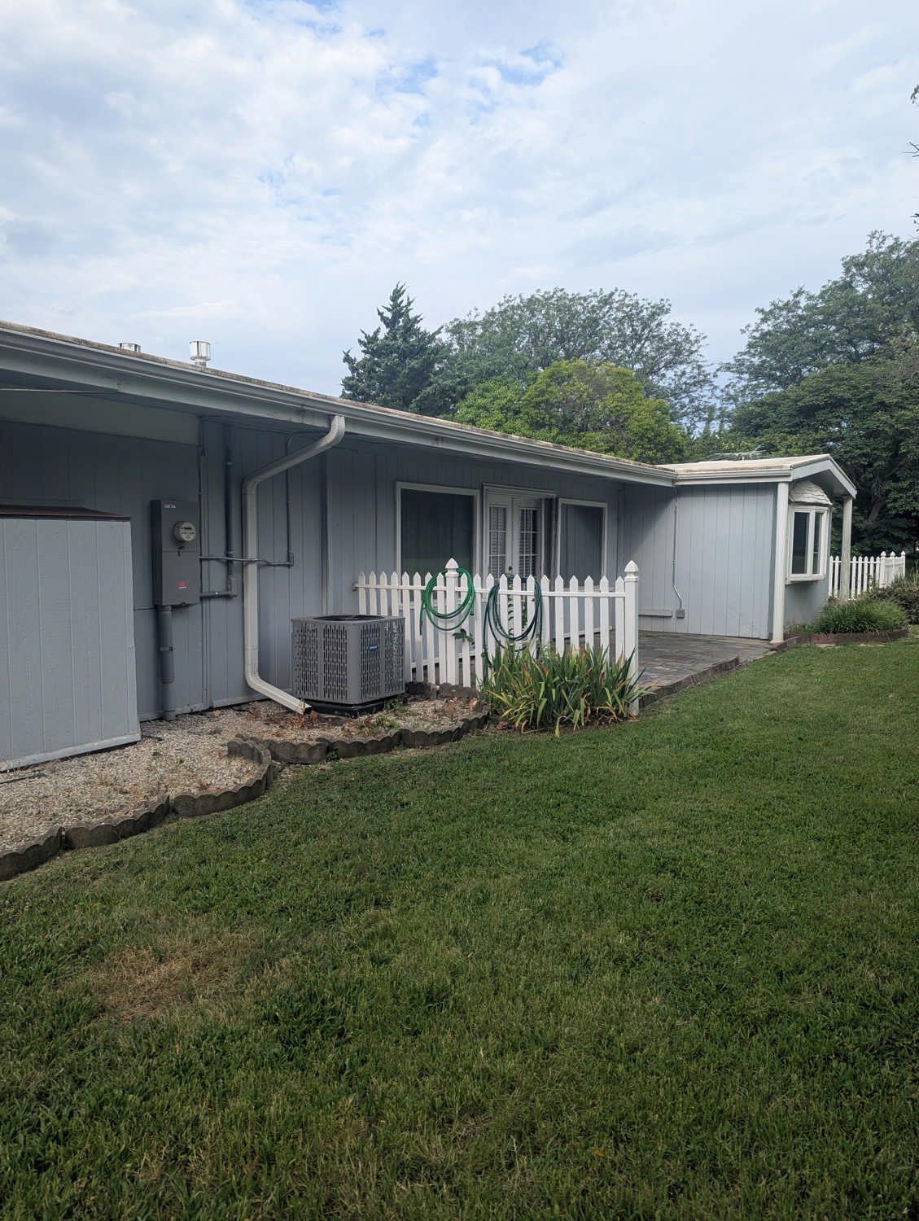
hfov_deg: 56.9
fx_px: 848
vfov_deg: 71.5
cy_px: 610
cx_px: 460
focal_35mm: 24
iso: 45
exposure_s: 1/928
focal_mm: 6.81
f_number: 1.85
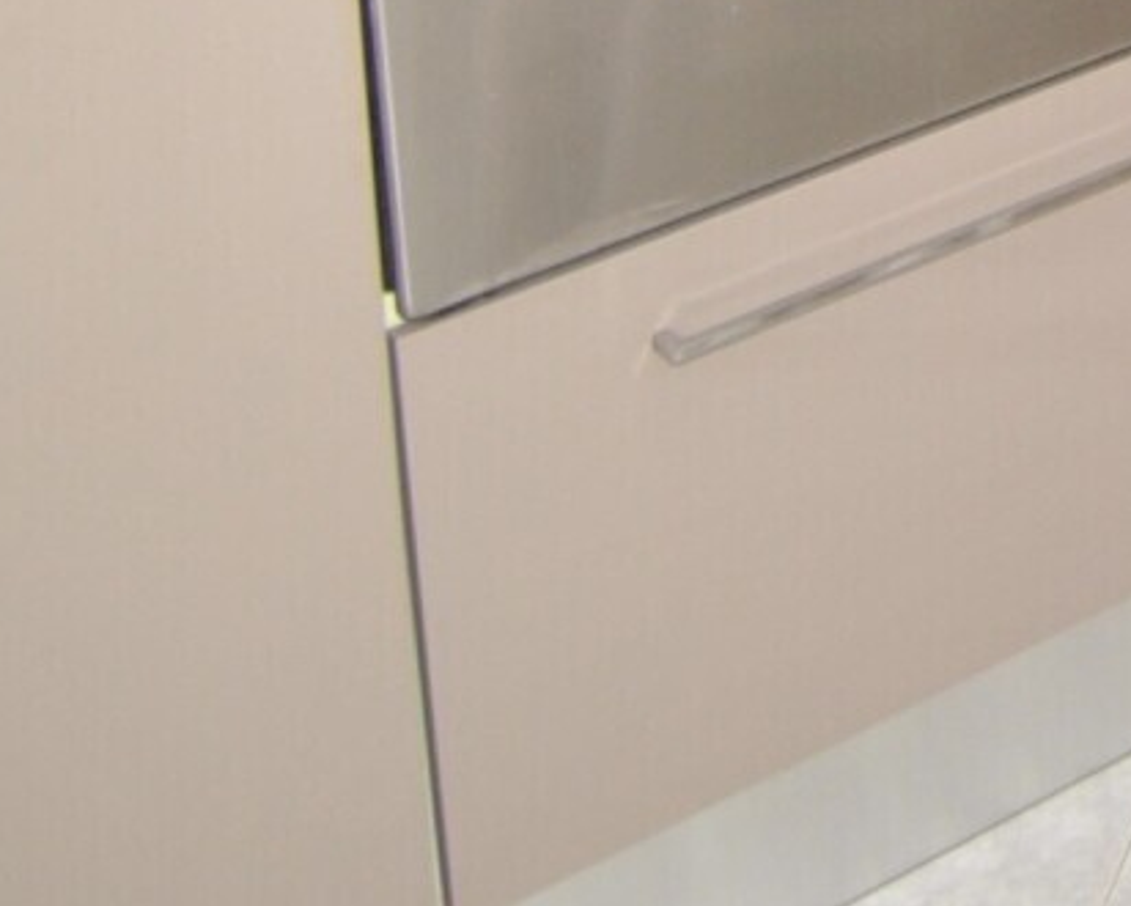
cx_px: 2613
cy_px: -1156
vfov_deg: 12.2
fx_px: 3516
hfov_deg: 13.8
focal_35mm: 105
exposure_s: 1/60
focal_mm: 12
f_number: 4
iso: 200
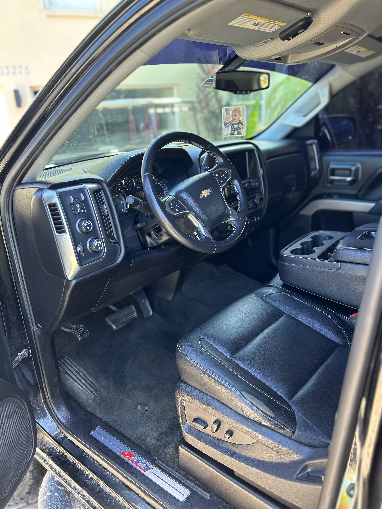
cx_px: 191
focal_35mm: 26
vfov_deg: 67.3
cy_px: 254
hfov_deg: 53.1
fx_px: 383
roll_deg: +2.3
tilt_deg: -20.1
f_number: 1.5
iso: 80
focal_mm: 5.7
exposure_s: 1/121
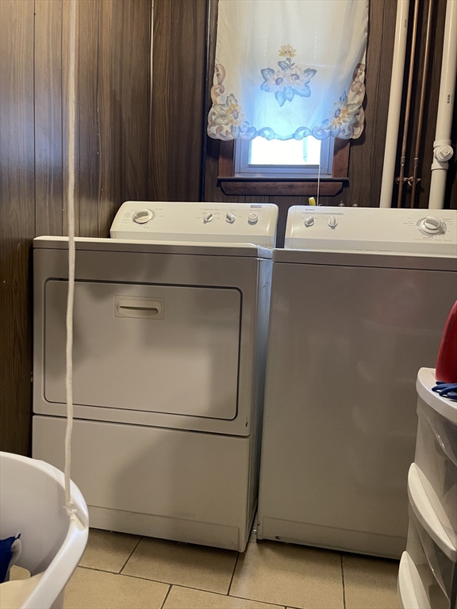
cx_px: 228
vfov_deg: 67.3
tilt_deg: -4.1
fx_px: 458
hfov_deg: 53.1
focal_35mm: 26
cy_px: 304
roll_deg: -2.0
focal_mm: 4.2
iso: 320
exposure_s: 1/60
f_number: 1.6
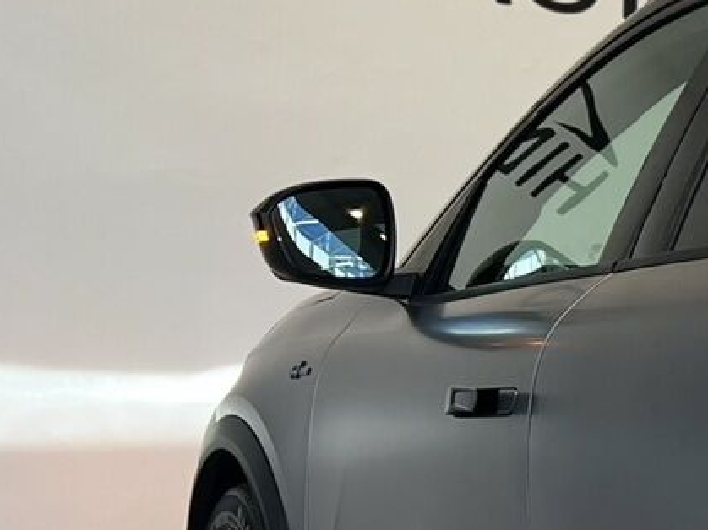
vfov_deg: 13.8
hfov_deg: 15.3
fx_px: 2167
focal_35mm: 106
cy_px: 496
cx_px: 1380
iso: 50
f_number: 1.5
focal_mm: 5.7
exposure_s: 1/168
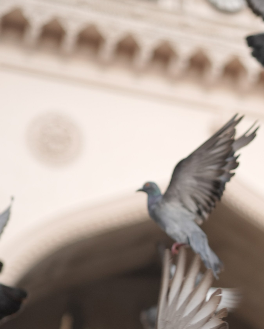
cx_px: 242
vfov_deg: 15.2
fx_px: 1221
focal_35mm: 125
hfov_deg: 12.2
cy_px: 290
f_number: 2.5
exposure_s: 1/3200
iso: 320
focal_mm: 55
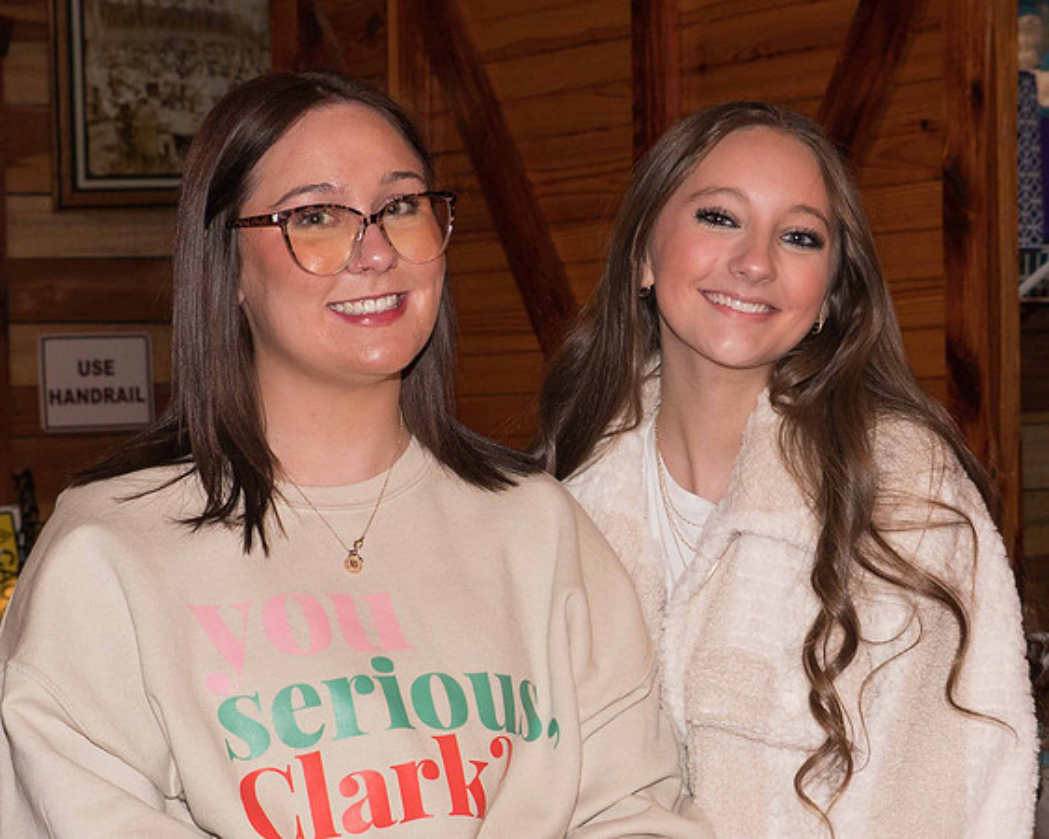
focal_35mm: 97
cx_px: 583
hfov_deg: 19.7
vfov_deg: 15.8
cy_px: 524
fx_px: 3022
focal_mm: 41
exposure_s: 1/100
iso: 500
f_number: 7.1
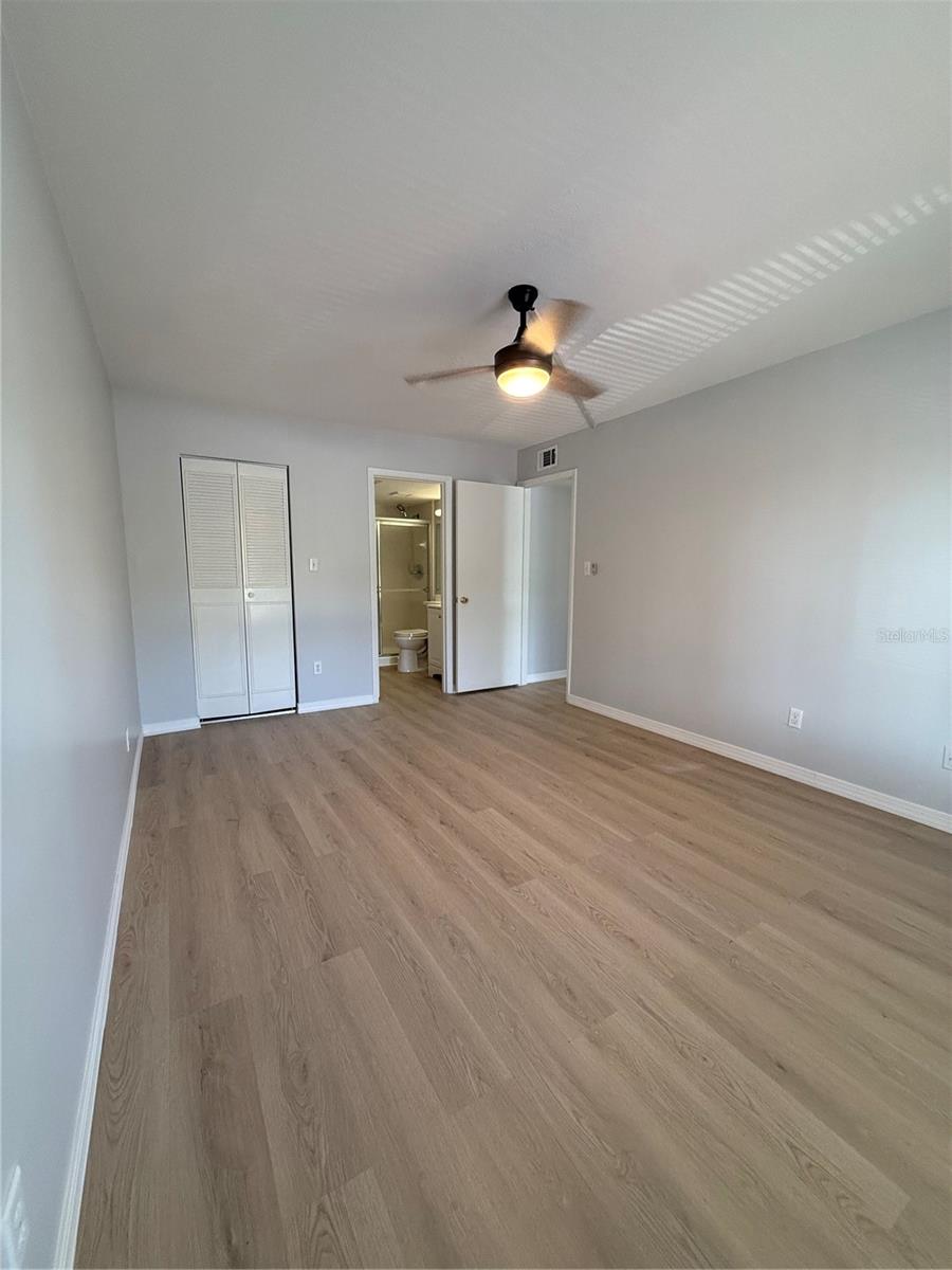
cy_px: 635
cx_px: 476
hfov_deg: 85.7
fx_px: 513
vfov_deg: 102.1
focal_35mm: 14
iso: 250
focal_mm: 2.22
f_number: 2.2
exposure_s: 1/120
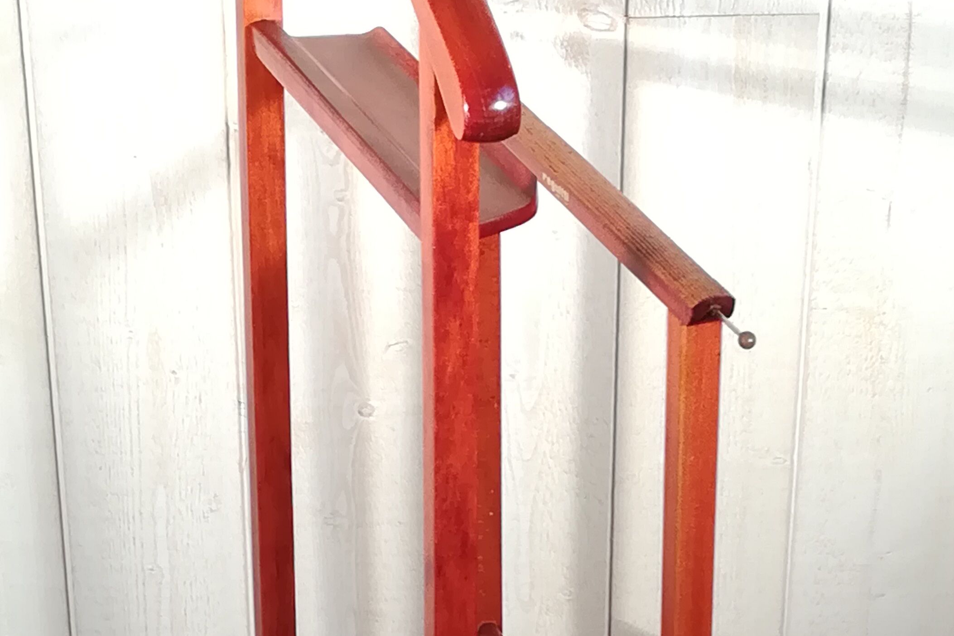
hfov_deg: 21.2
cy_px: 496
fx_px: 2544
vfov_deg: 14.2
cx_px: 500
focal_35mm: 96
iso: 64
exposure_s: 1/50
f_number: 2.2
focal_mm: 3.83
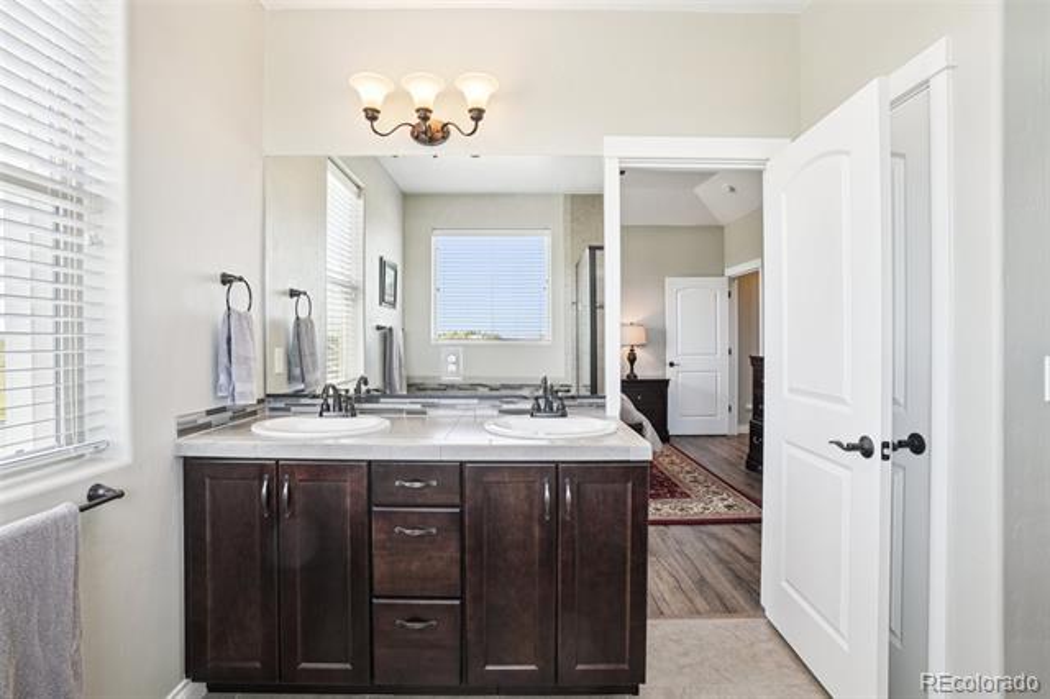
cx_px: 525
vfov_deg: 77.3
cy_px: 350
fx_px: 437
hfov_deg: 100.4
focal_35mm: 15
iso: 400
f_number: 8
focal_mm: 10
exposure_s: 1/20
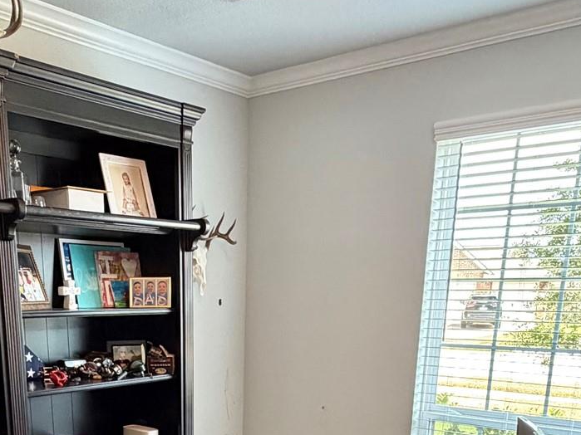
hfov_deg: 45.3
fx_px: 688
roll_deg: +0.4
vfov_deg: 31.1
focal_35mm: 41
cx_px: 207
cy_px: 483
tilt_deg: -15.6
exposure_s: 1/60
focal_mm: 2.22
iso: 320
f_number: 2.2
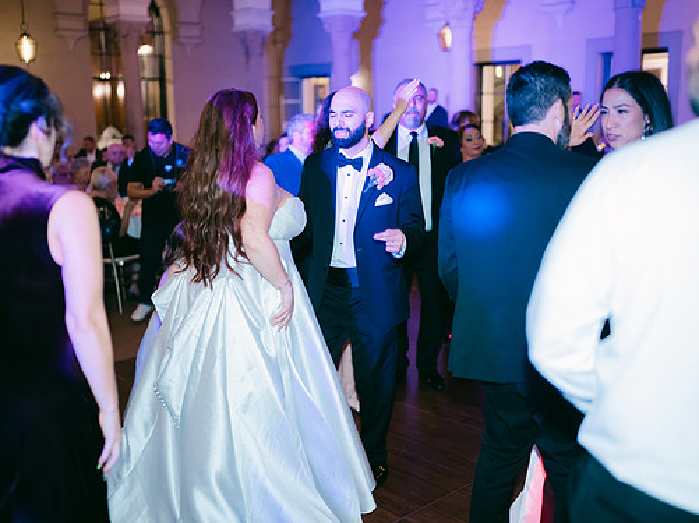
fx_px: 787
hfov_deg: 47.9
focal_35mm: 39
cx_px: 340
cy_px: 257
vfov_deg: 36.8
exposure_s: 1/125
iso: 1250
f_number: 1.2
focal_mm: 35
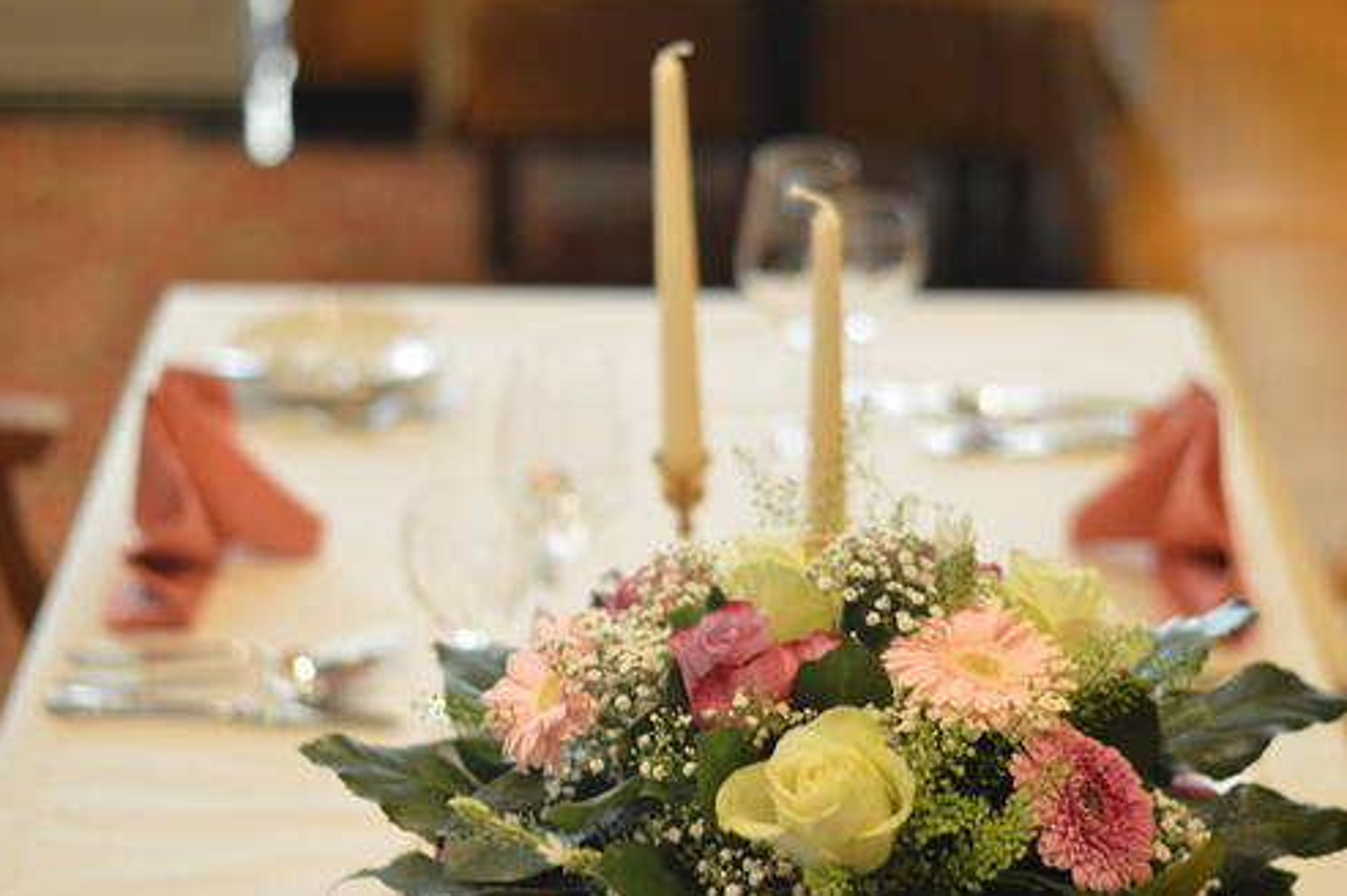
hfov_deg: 26.7
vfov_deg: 17.9
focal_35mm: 76
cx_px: 675
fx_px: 2842
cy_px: 448
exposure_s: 1/60
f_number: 1.8
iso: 900
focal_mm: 50
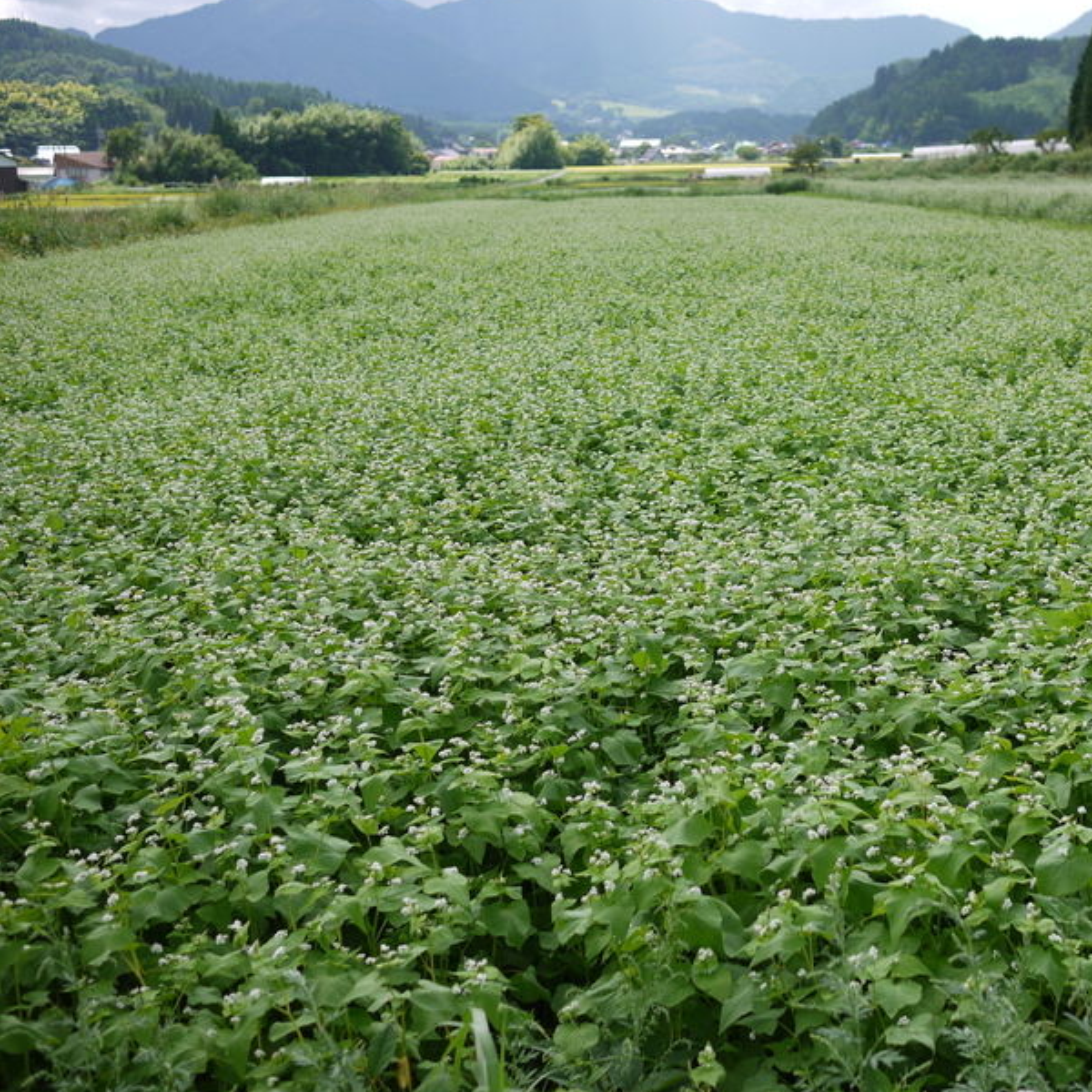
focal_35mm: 48
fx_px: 1713
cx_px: 740
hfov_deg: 35.0
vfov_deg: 35.4
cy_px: 545
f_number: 2.5
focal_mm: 20
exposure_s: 1/1300
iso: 100
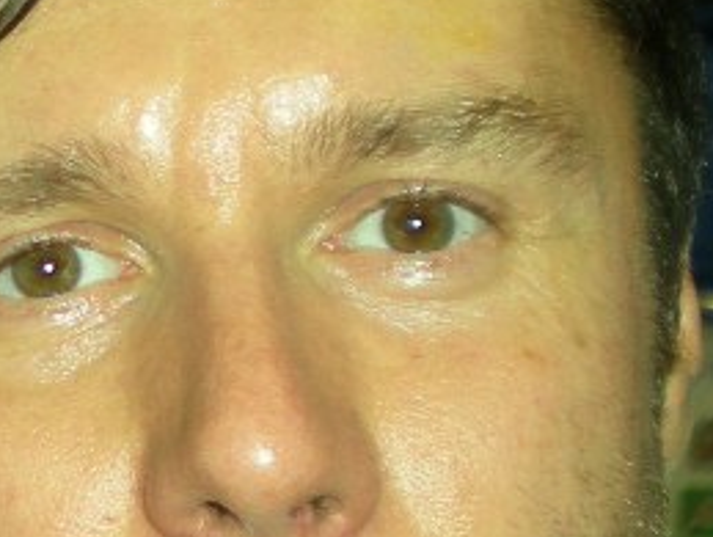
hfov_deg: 12.6
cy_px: 361
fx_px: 3094
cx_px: -321
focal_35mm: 150
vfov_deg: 9.9
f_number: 3.1
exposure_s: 1/30
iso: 50
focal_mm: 6.3
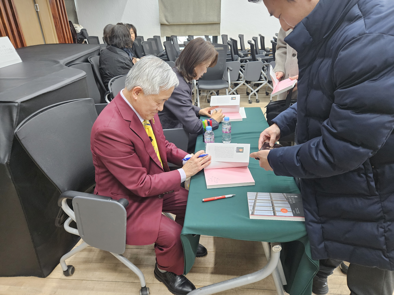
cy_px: 148
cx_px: 197
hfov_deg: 73.9
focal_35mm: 23
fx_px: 262
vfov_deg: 58.9
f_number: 1.8
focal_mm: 5.4
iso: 800
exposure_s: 1/120
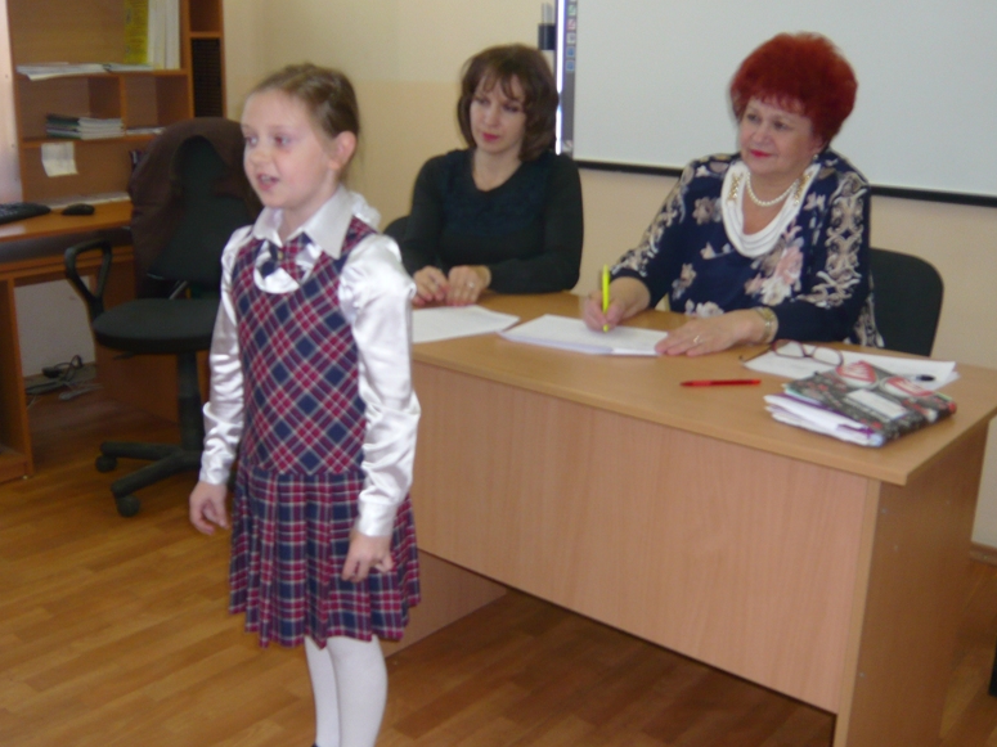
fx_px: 1065
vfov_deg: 38.6
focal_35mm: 37
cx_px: 473
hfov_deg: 50.1
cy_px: 355
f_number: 2.8
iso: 100
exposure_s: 1/30
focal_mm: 4.6
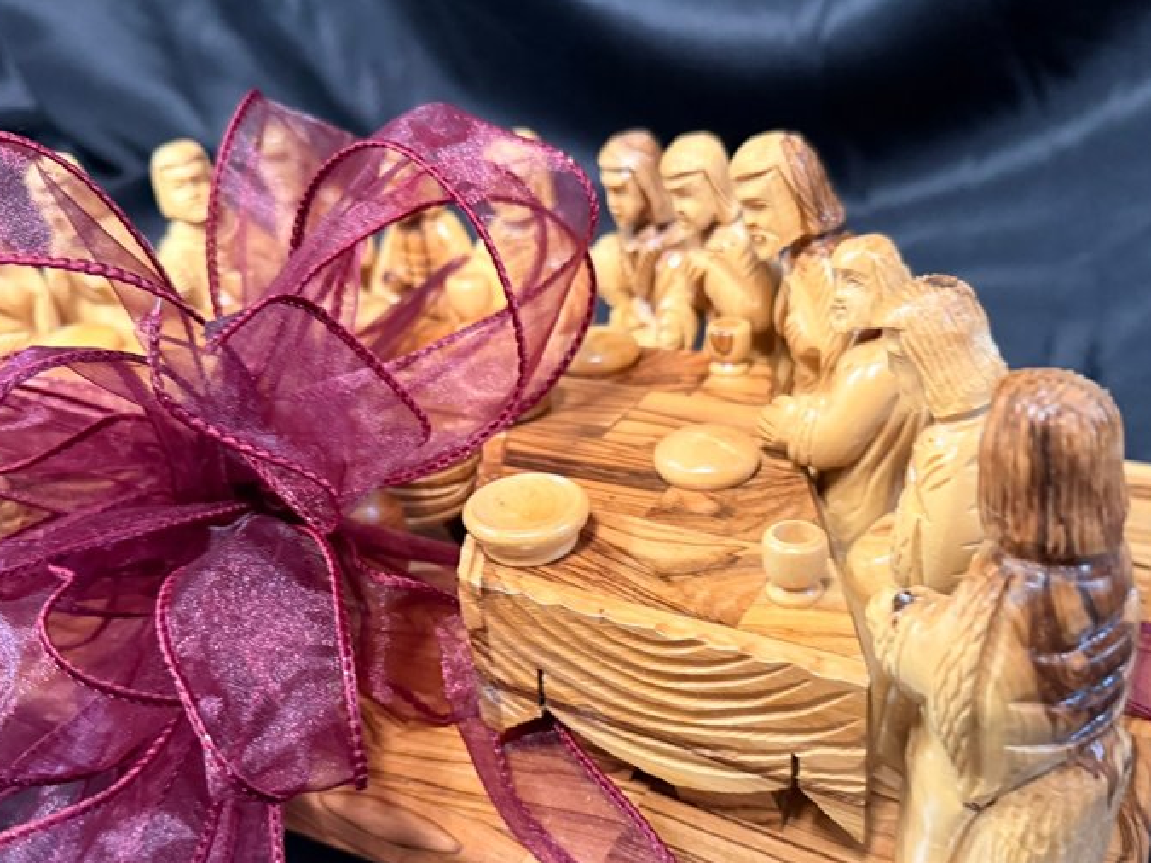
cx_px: 605
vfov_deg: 43.9
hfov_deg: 56.8
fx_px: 1064
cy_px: 516
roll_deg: +4.6
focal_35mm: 32
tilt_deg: -29.7
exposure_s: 1/40
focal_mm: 6.76
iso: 800
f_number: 1.78
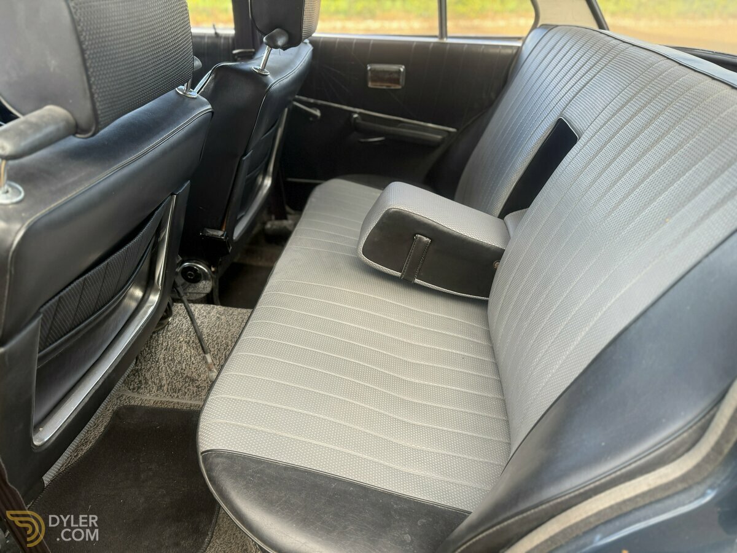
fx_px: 511
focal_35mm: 24
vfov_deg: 56.8
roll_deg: -3.2
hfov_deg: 71.6
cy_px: 276
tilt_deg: -32.6
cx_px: 368
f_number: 1.78
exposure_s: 1/121
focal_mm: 6.76
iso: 100
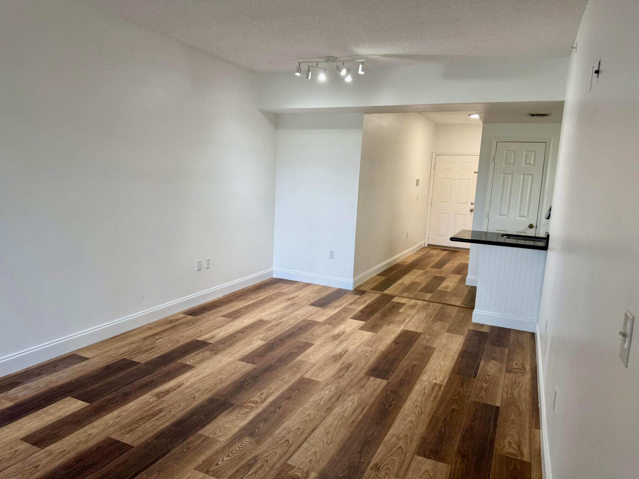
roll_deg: -2.2
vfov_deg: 56.8
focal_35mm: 24
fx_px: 443
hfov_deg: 71.6
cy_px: 240
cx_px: 320
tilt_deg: -8.2
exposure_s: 1/120
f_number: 1.78
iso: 125
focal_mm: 6.76
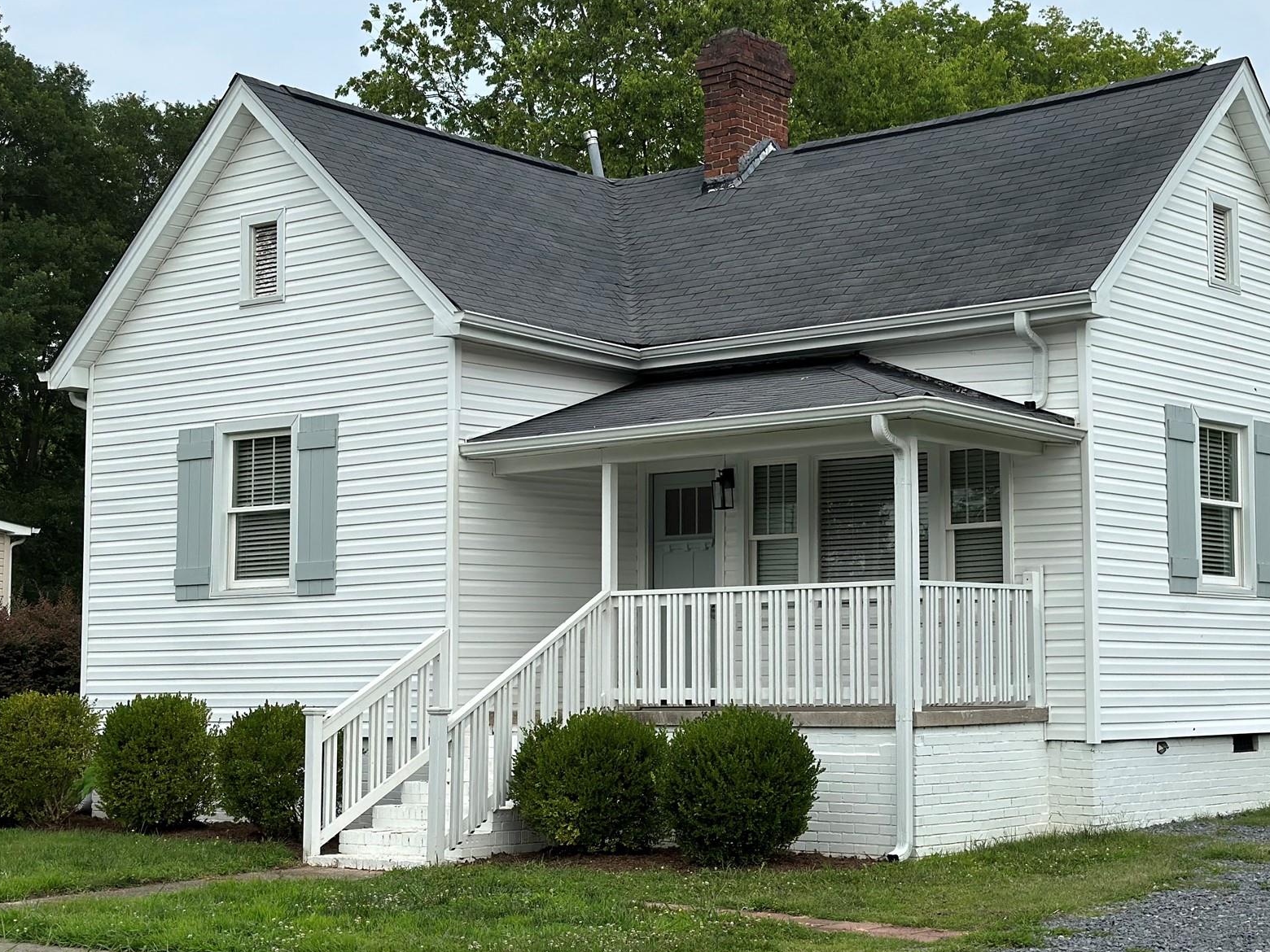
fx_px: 2311
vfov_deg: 23.3
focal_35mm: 63
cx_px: 787
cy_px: 493
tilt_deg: +4.2
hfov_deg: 30.6
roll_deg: +0.3
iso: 80
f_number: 1.78
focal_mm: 6.86
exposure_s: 1/4785
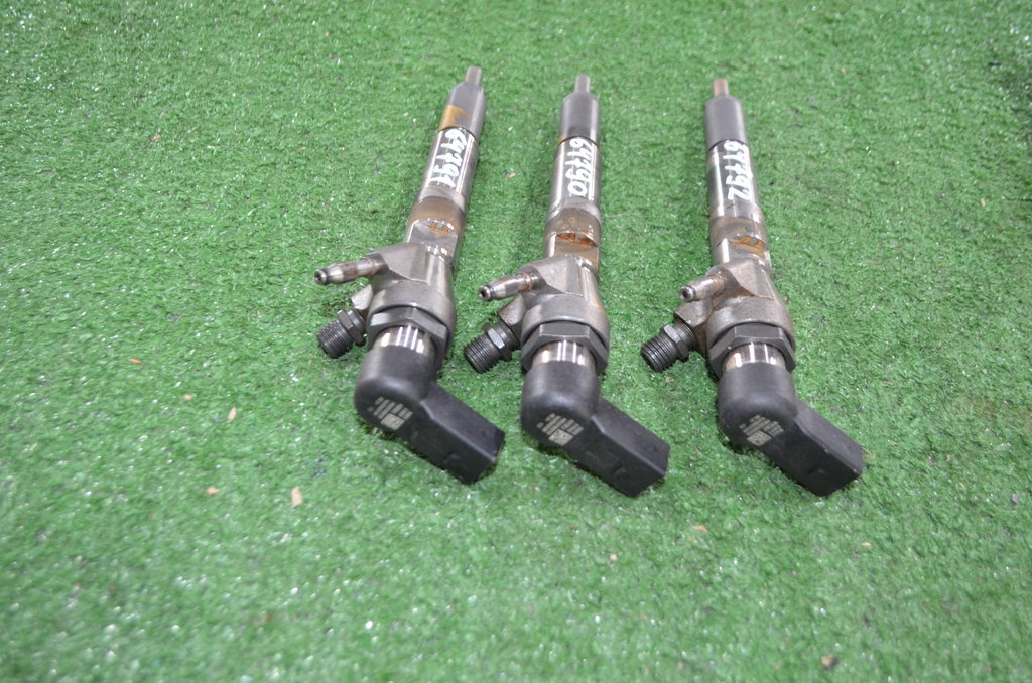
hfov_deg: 53.2
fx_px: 1030
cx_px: 516
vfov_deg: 36.7
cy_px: 342
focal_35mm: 36
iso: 1100
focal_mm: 24
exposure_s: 1/60
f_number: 4
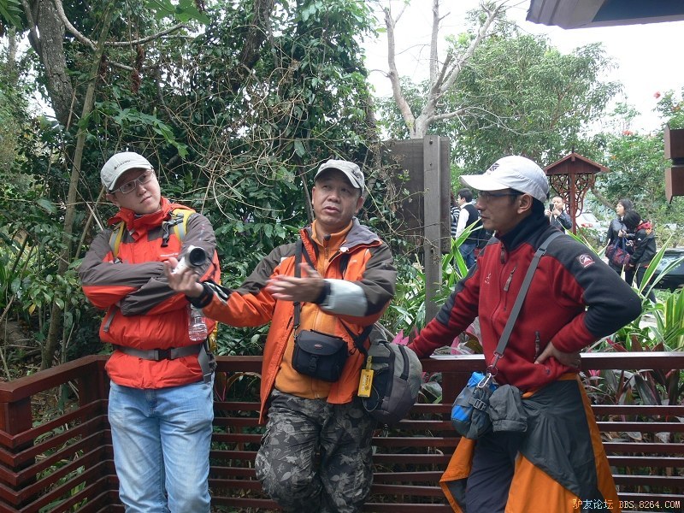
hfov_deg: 52.6
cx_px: 342
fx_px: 692
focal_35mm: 35
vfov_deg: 40.7
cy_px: 256
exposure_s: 1/60
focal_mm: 7.4
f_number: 3.2
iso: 80
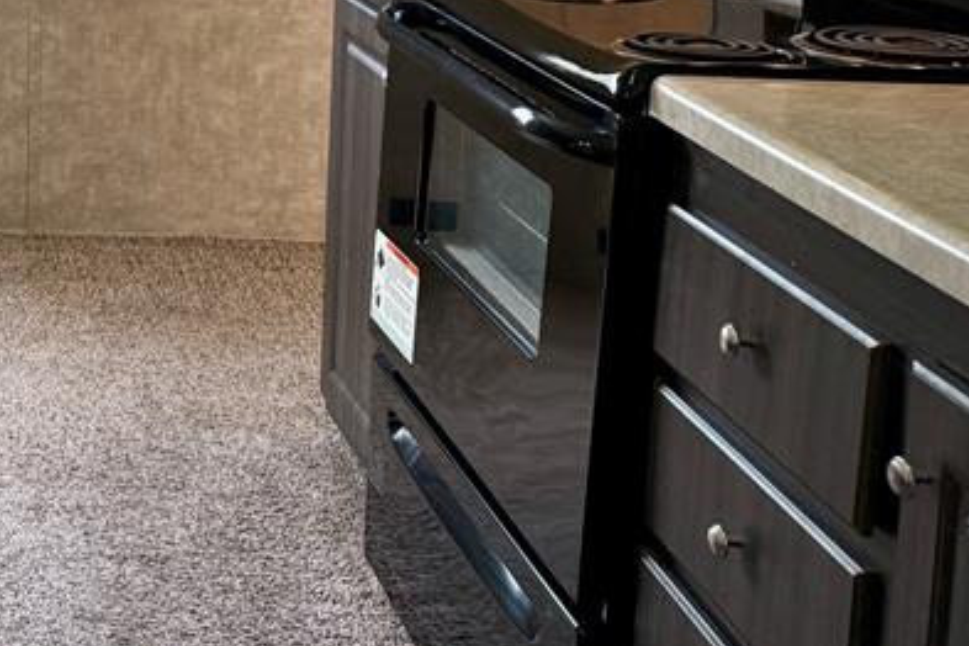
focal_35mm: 65
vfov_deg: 19.6
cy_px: -145
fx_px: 1749
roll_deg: -0.6
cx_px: -136
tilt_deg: -5.0
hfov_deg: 27.8
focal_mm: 6.76
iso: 200
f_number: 1.78
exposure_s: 1/127
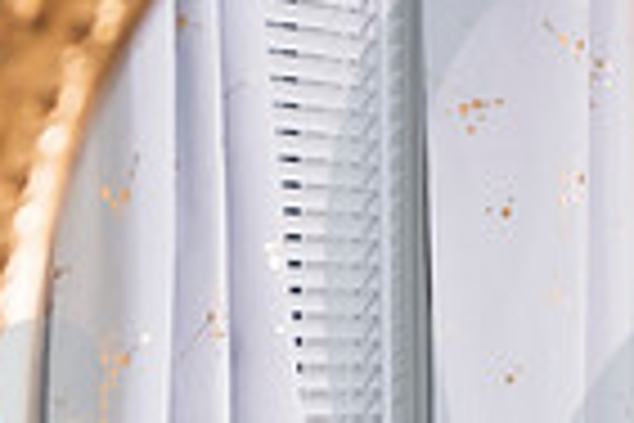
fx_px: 4068
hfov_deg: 8.9
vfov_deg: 5.9
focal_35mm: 231
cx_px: 494
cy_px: 718
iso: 640
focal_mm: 56
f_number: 2.8
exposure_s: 1/160
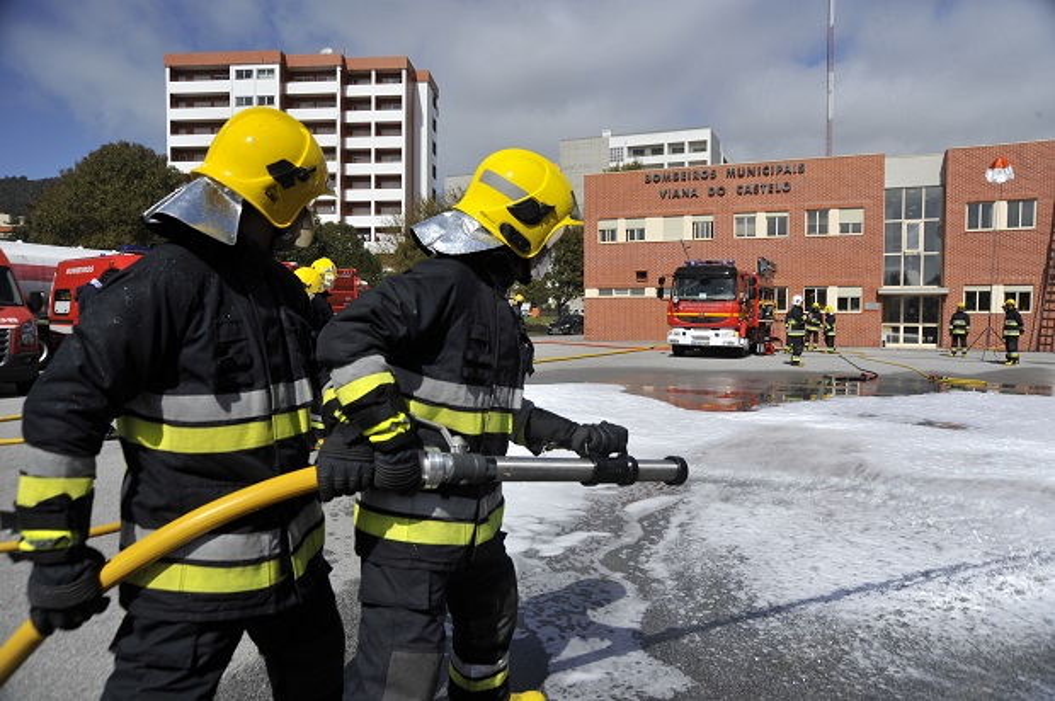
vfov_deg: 53.0
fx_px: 703
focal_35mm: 24
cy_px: 350
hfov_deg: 73.8
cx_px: 528
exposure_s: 1/1250
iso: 200
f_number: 8
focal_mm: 24
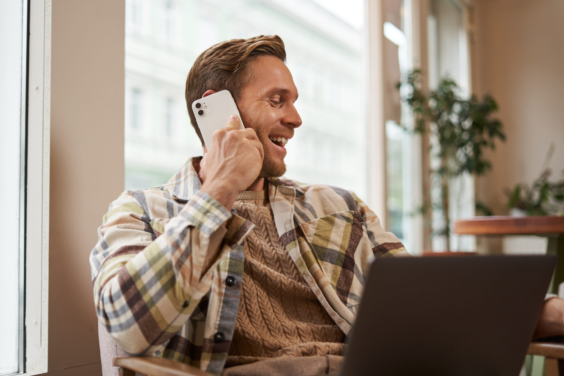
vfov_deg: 27.0
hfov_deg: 39.6
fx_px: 783
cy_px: 188
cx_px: 282
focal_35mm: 50
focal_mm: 50
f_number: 2
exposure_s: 1/200
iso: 200
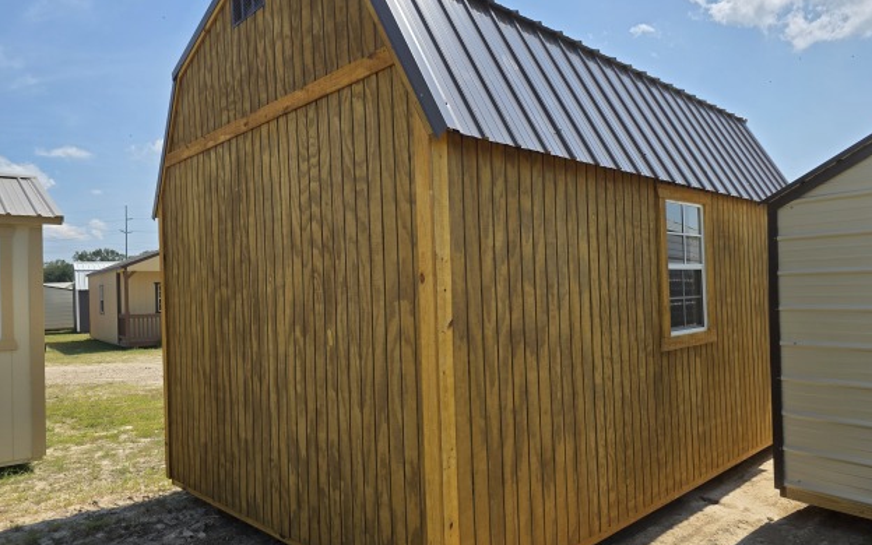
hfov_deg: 72.5
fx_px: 594
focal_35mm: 25
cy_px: 289
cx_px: 436
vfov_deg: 49.2
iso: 80
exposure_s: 1/5958
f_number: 1.7
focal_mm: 6.3
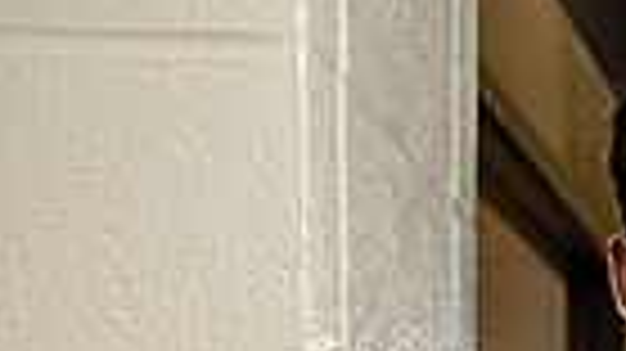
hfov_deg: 9.7
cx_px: 671
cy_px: 886
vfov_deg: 5.3
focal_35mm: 220
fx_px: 3650
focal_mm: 65
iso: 320
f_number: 5.6
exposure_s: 1/250
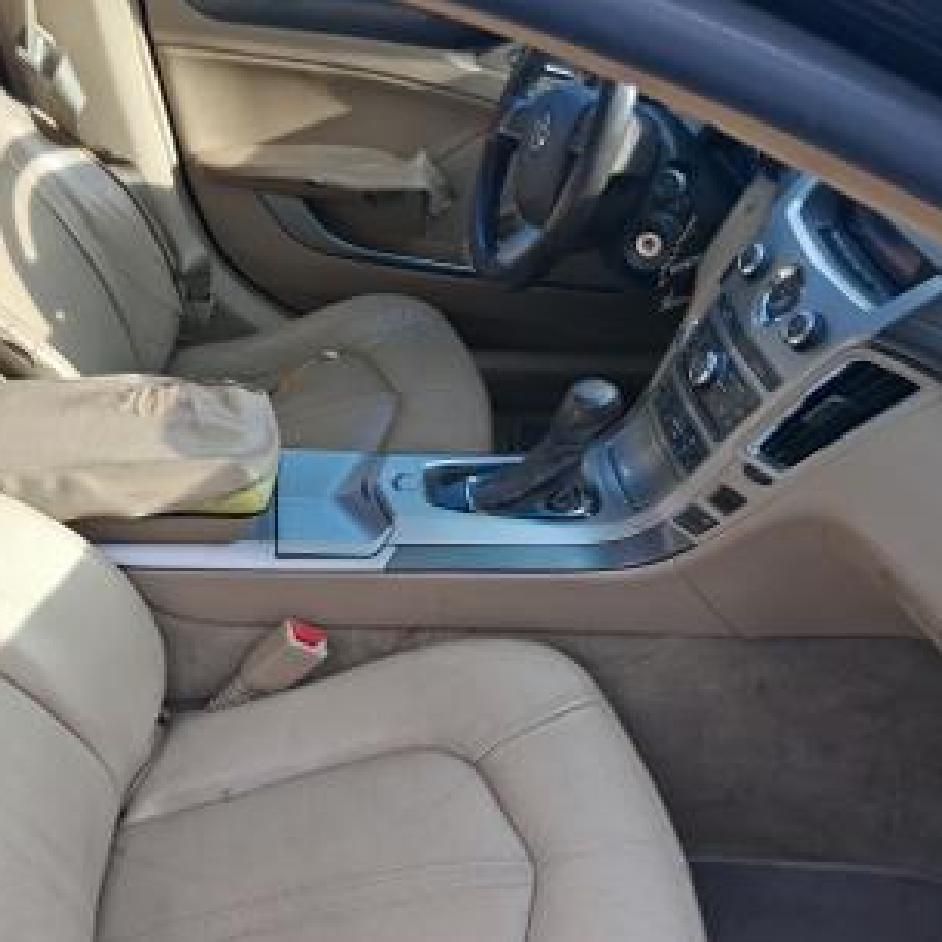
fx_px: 1170
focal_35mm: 38
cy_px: 432
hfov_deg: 43.6
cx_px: 364
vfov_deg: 43.8
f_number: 1.8
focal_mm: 3.98
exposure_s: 1/120
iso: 25
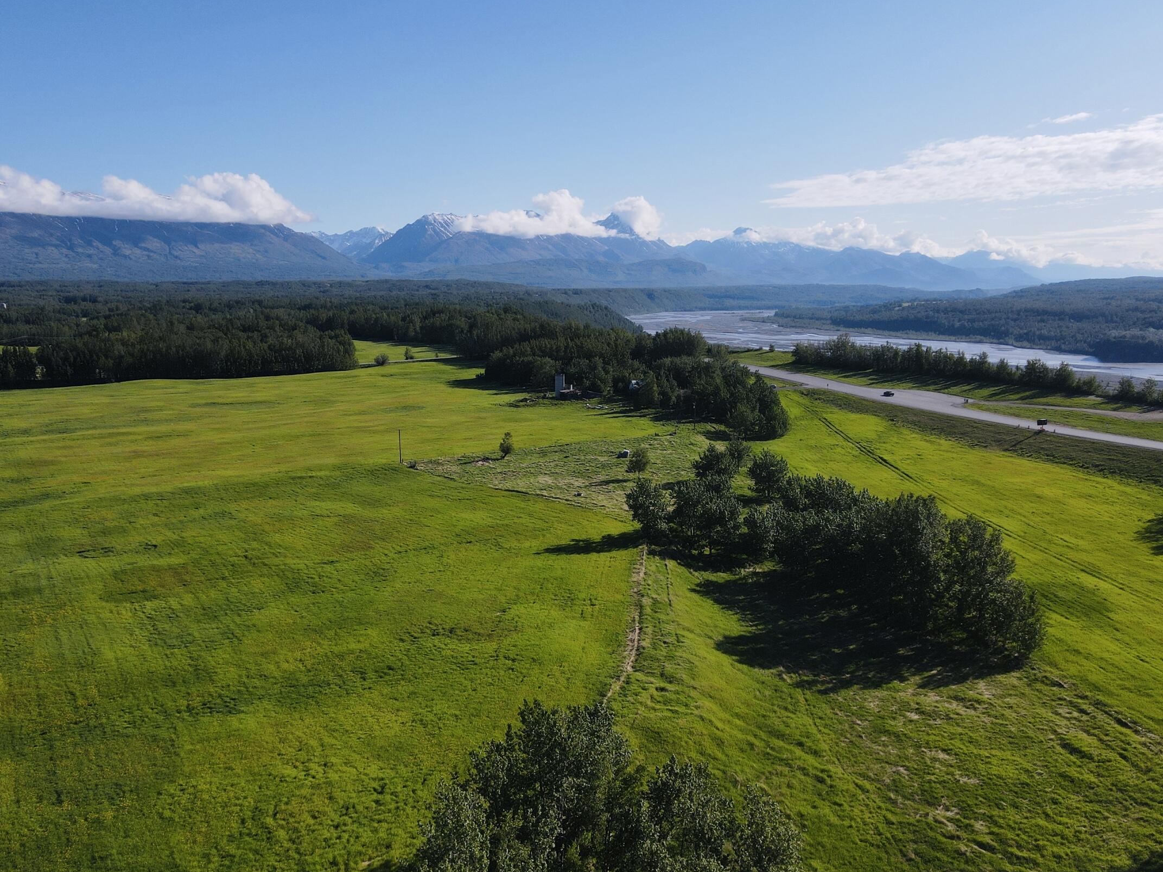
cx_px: 574
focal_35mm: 28
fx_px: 941
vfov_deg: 49.7
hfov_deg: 63.4
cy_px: 479
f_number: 2.8
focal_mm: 4.5
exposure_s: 1/1000
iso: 100
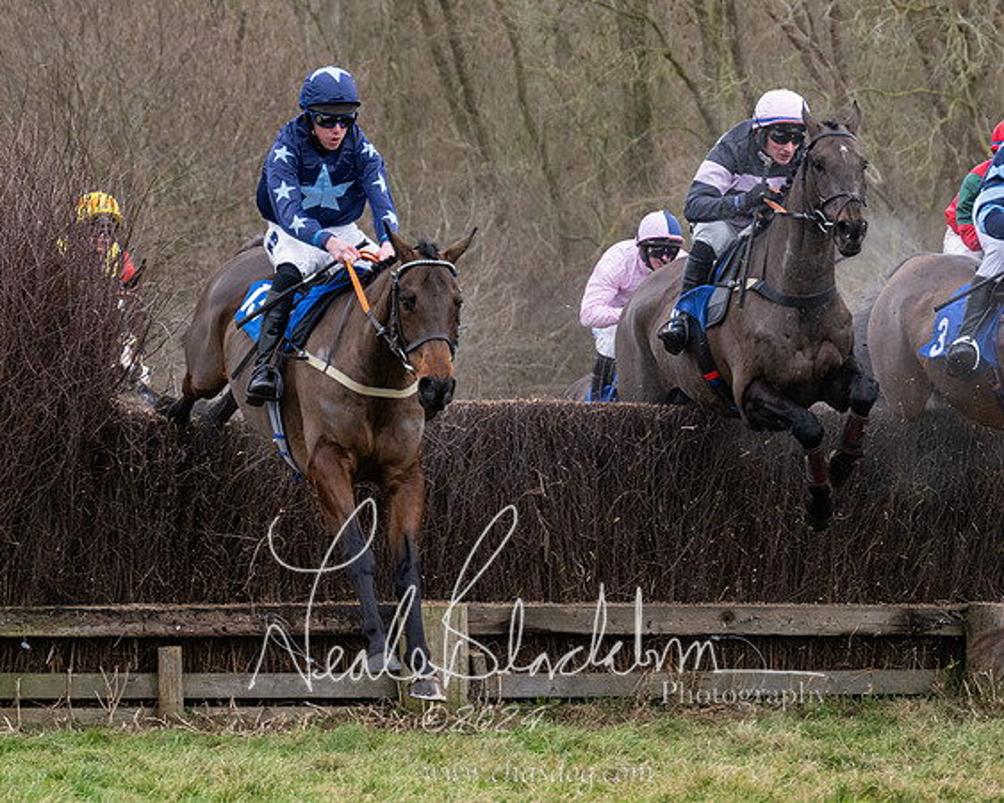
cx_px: 670
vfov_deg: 7.2
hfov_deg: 9.0
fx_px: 6382
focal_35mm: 215
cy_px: 386
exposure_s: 1/1250
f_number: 4
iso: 800
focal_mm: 98
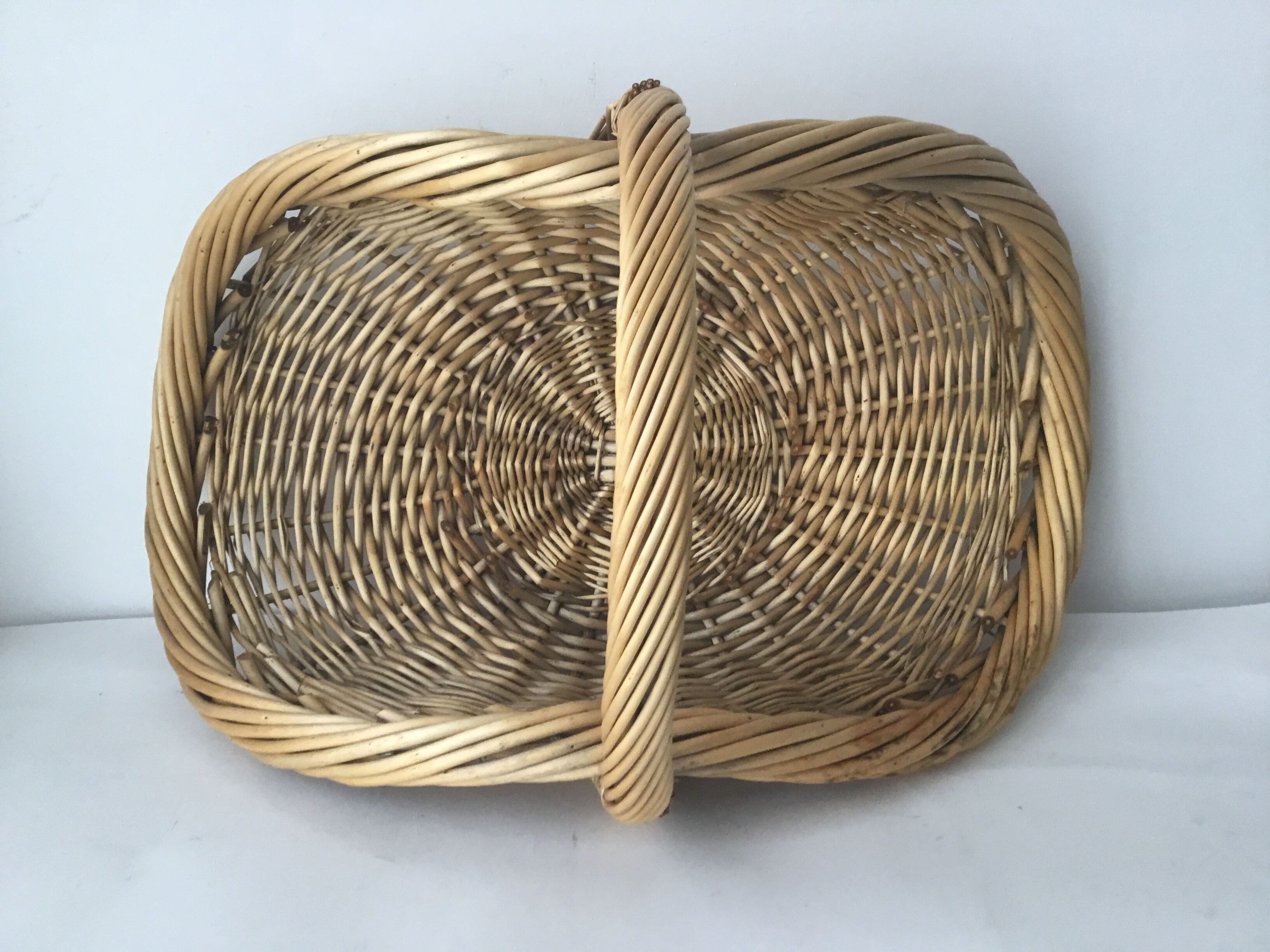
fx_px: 1137
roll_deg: +1.8
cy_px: 476
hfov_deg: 58.4
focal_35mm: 31
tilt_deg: -18.9
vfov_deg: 45.4
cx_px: 635
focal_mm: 3.3
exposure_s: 1/33
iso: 64
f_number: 2.4
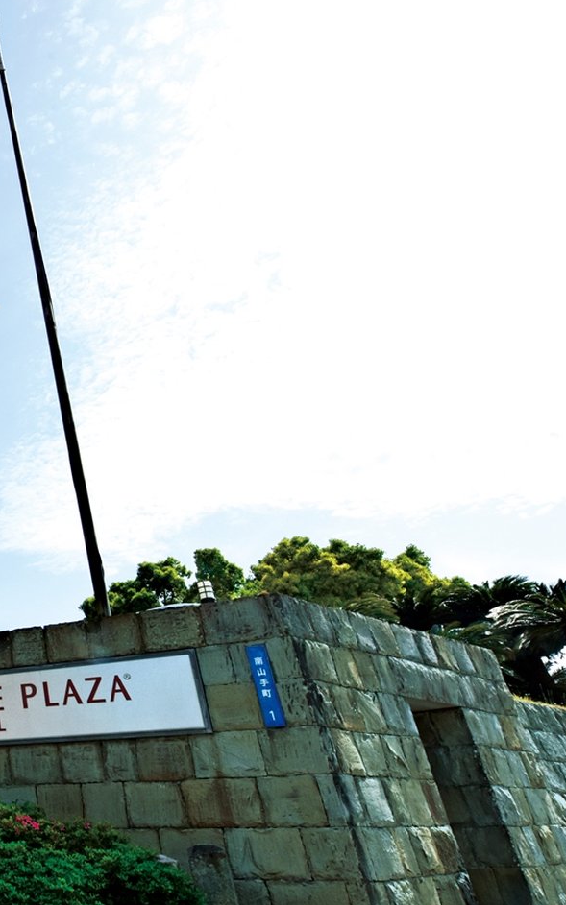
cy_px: 474
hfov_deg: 28.7
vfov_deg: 61.2
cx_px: -250
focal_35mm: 31
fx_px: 765
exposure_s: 1/160
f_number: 16
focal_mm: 14
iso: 200
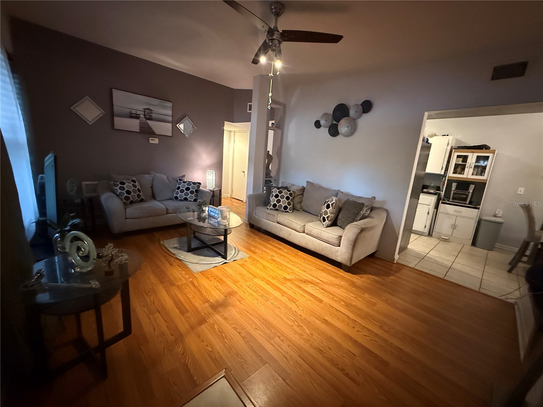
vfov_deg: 85.7
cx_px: 272
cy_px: 204
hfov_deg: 102.1
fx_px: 220
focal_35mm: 14
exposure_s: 1/60
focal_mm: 2.22
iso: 1250
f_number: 2.2
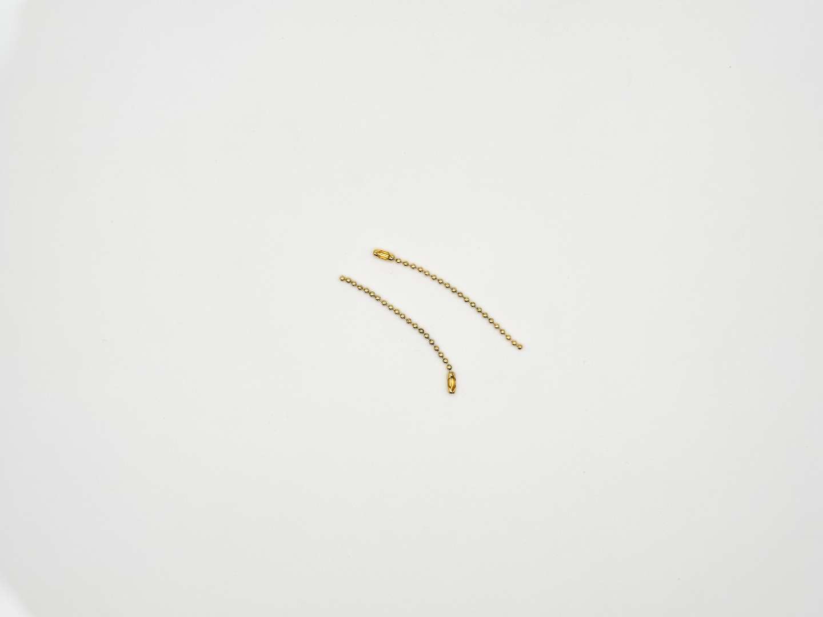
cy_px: 308
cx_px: 412
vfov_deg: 30.3
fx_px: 1141
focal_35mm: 48
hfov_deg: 39.7
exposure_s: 1/1590
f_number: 1.78
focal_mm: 6.86
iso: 64
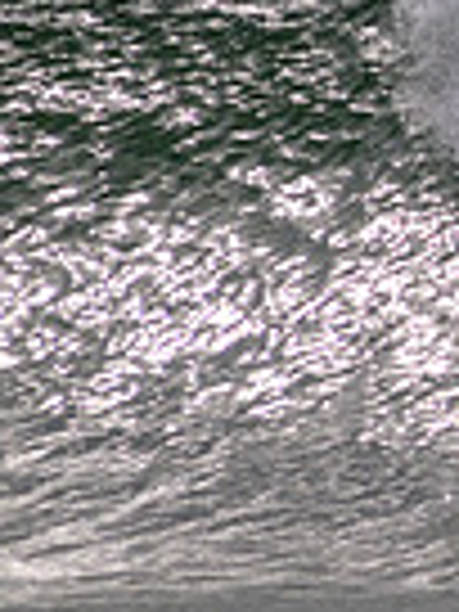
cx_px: 1228
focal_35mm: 3288
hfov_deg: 0.5
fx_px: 58131
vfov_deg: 0.6
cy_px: 38
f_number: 11
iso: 640
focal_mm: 800
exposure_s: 1/2000
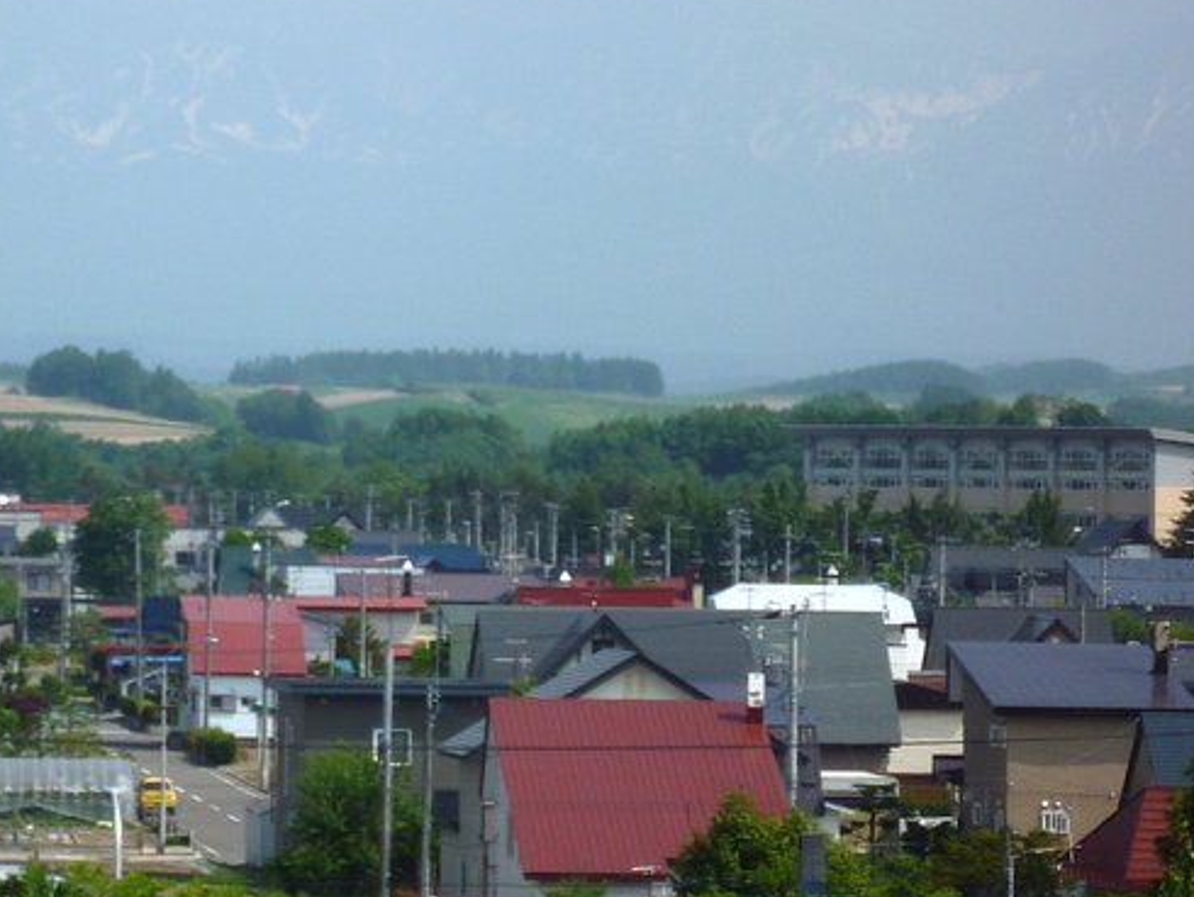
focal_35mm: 261
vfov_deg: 5.7
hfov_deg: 7.6
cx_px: 168
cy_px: 161
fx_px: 9007
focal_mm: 22
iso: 80
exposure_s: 1/500
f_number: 5.9
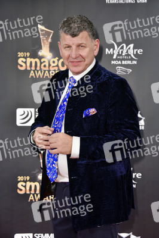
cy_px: 119
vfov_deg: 23.9
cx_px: 80
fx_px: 564
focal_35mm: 85
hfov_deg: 16.0
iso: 1000
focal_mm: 85
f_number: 5.6
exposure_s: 1/160
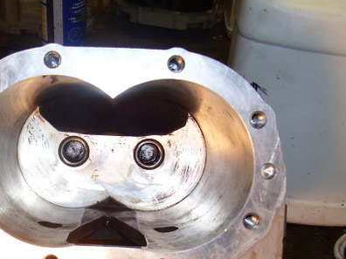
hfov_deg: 34.3
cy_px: 202
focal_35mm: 55
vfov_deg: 26.1
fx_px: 550
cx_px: 91
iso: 80
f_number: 2.7
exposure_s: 1/60
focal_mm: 5.6
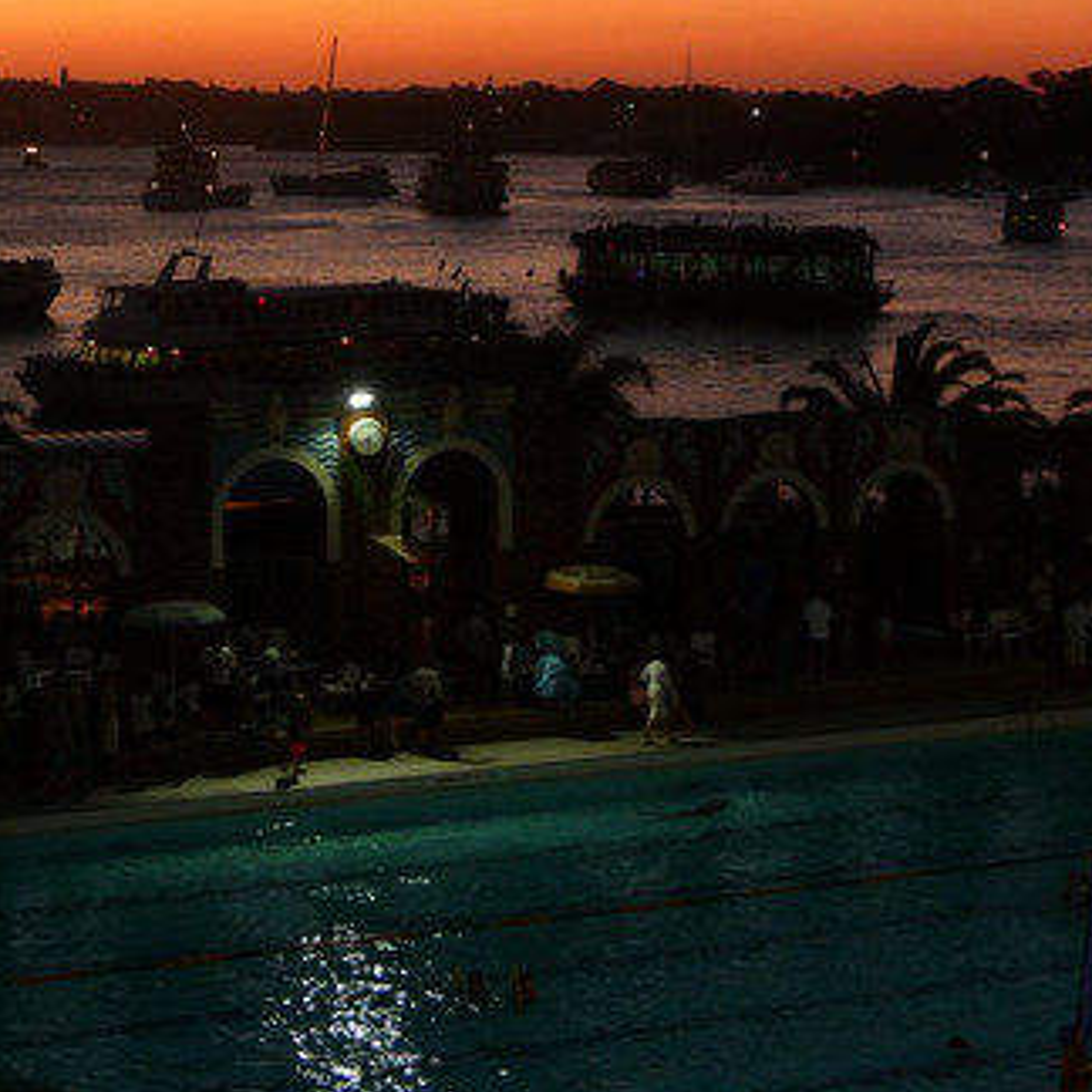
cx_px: 367
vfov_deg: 23.0
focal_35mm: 75
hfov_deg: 23.0
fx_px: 2677
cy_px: 425
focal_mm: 7.1
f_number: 4
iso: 100
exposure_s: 1/13
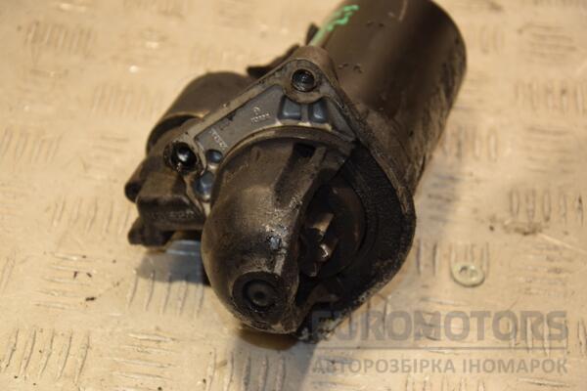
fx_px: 1712
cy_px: 196
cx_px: 294
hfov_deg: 19.5
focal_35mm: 105
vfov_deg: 13.0
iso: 800
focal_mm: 70
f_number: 5.3
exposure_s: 1/125
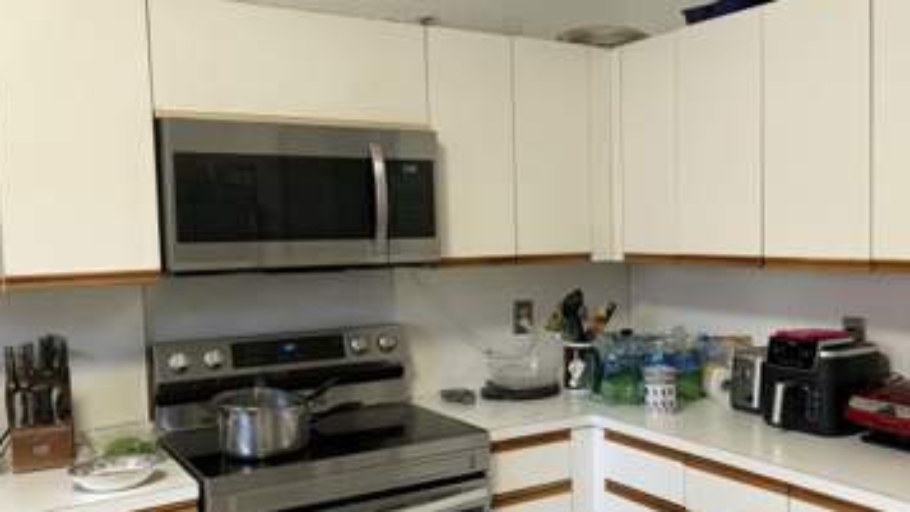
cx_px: 604
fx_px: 917
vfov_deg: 31.2
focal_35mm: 38
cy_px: 274
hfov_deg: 51.8
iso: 200
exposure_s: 1/60
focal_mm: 5.96
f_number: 1.6
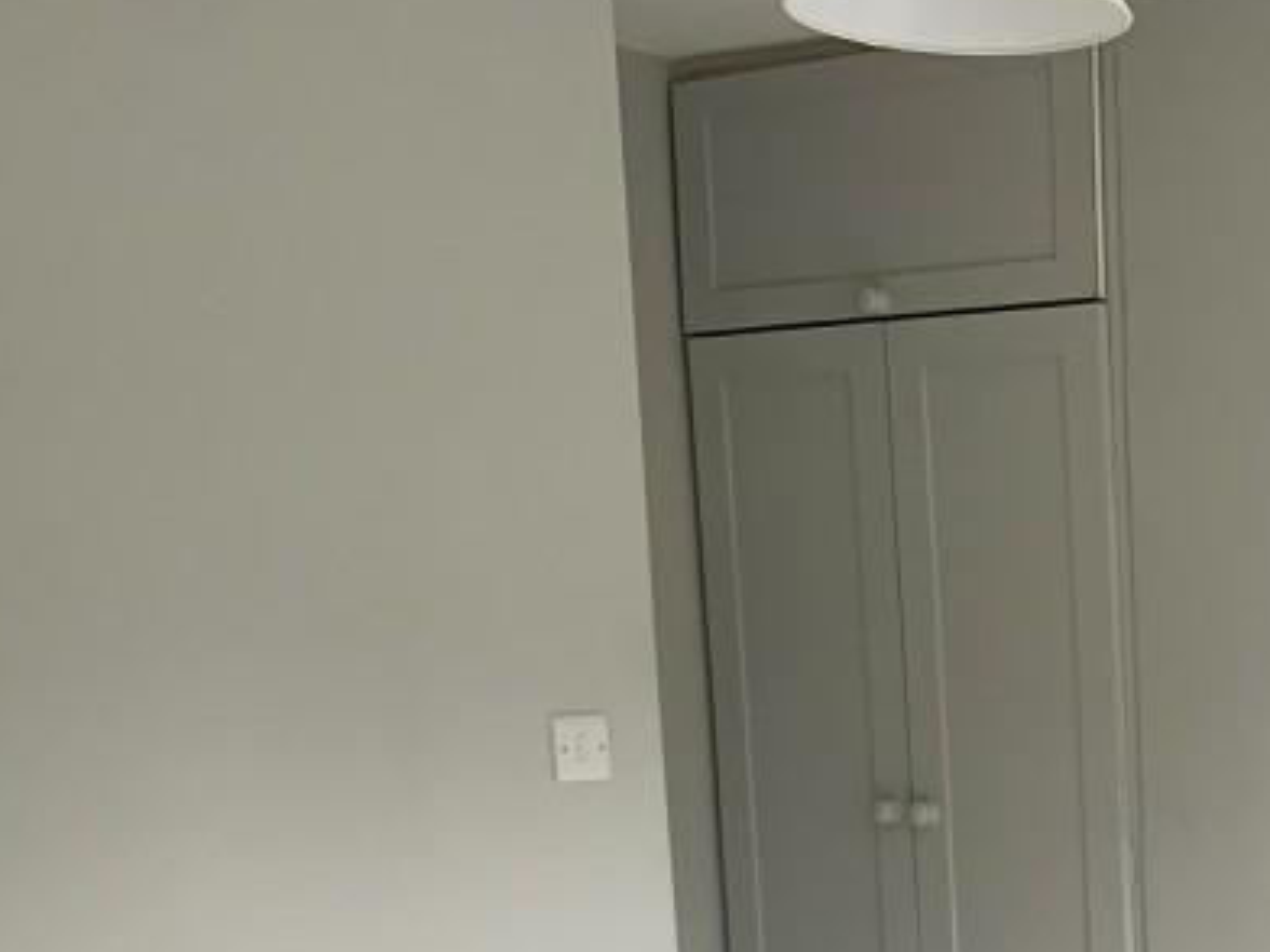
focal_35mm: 68
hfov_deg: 26.2
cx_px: 1419
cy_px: 1065
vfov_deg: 20.5
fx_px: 2495
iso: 100
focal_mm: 4.25
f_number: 1.8
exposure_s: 1/63
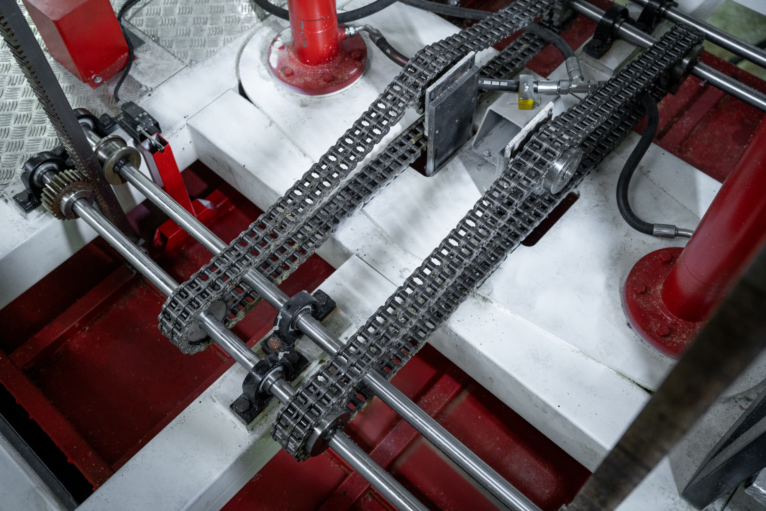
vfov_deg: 36.7
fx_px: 770
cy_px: 256
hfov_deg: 52.9
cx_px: 383
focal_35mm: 36
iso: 2500
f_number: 2.8
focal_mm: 36.2
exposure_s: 1/100
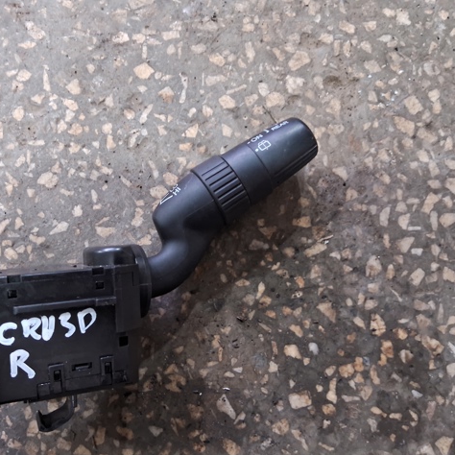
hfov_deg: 51.8
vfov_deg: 52.5
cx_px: 163
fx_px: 461
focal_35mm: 31
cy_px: 228
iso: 640
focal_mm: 3.98
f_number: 1.8
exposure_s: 1/25
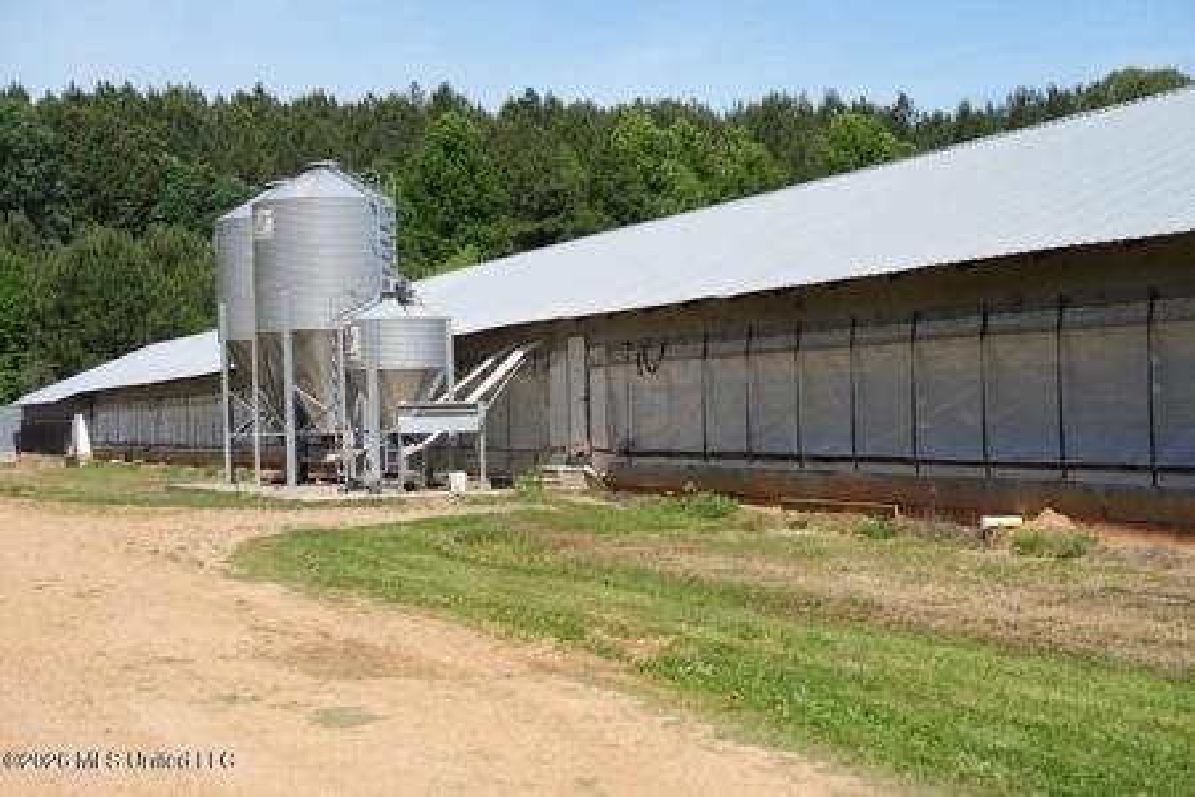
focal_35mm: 65
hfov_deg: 31.0
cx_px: 598
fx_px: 2157
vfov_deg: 20.9
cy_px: 398
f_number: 4
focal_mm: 65
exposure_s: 1/3200
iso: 400
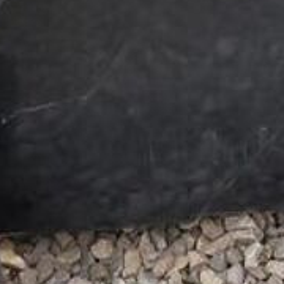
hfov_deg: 10.1
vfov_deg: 8.9
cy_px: -487
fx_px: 1578
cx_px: 371
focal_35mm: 170
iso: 80
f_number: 1.8
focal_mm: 5.4
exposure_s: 1/100
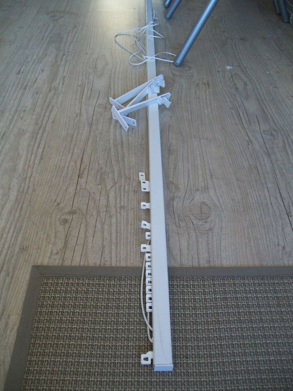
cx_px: 146
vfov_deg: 54.0
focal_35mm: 34
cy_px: 196
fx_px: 384
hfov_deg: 41.8
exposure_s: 1/15
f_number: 2.7
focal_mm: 6.1
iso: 160
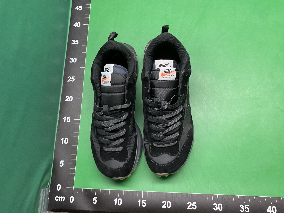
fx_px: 213
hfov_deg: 67.3
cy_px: 106
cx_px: 142
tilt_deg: -78.9
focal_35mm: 26
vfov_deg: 53.1
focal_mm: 4.25
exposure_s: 1/50
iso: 100
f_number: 1.8
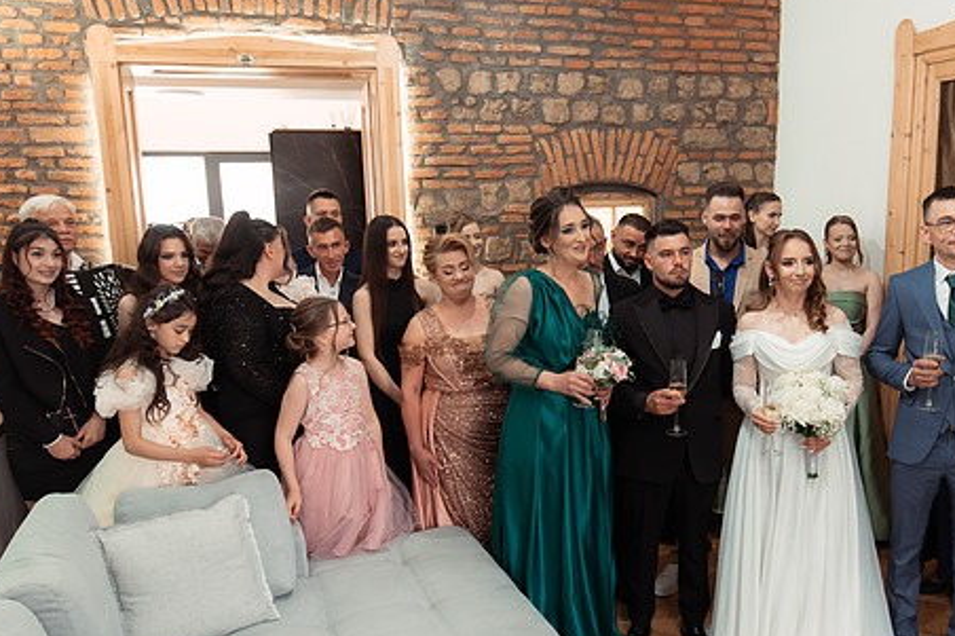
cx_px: 578
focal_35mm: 32
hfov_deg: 58.2
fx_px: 849
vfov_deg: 40.9
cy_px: 378
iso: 2500
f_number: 2.8
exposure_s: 1/200
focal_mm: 24
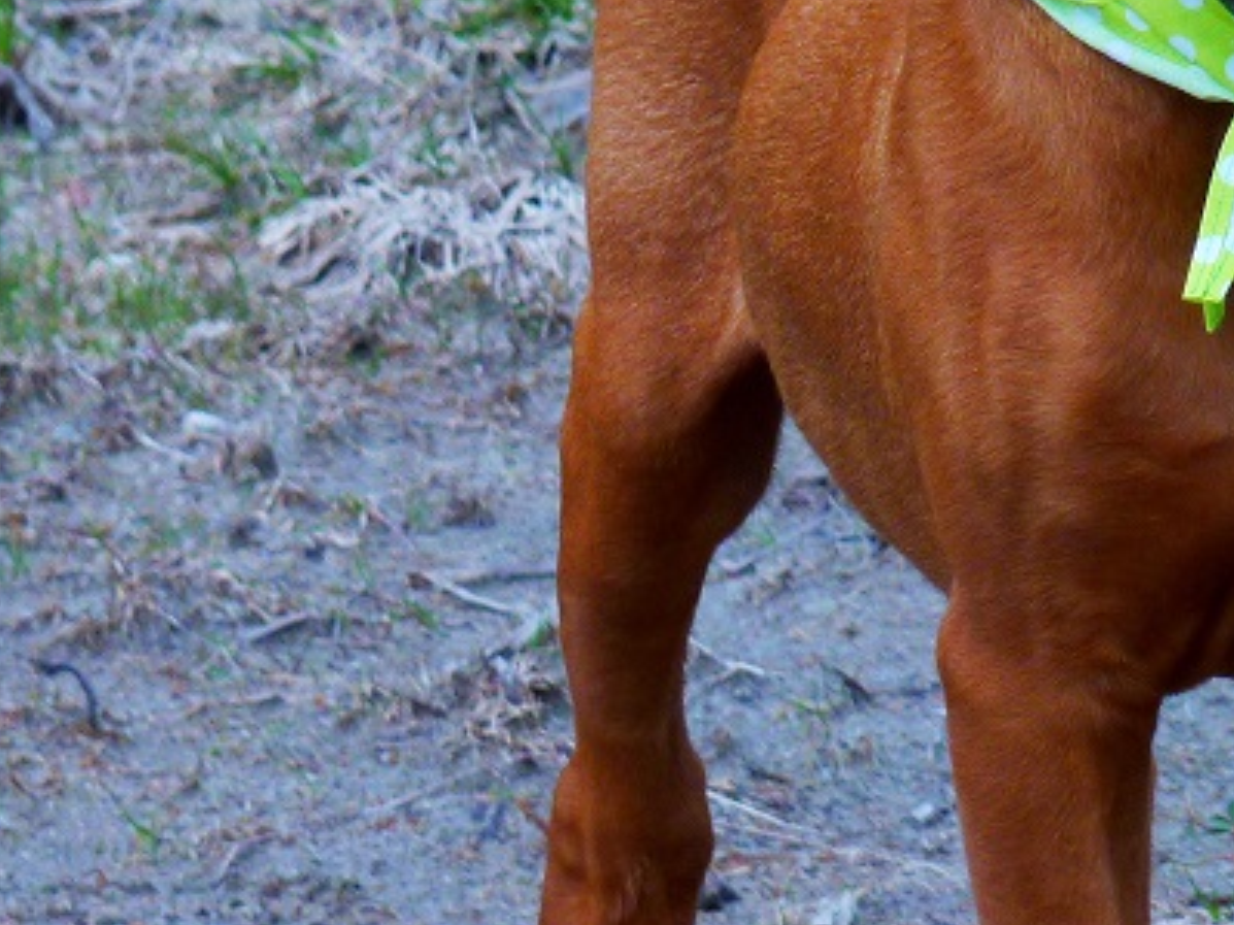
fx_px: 28510
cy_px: 263
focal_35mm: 800
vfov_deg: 1.9
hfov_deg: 2.5
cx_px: 965
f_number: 5.6
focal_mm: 56.7
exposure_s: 1/400
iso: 80
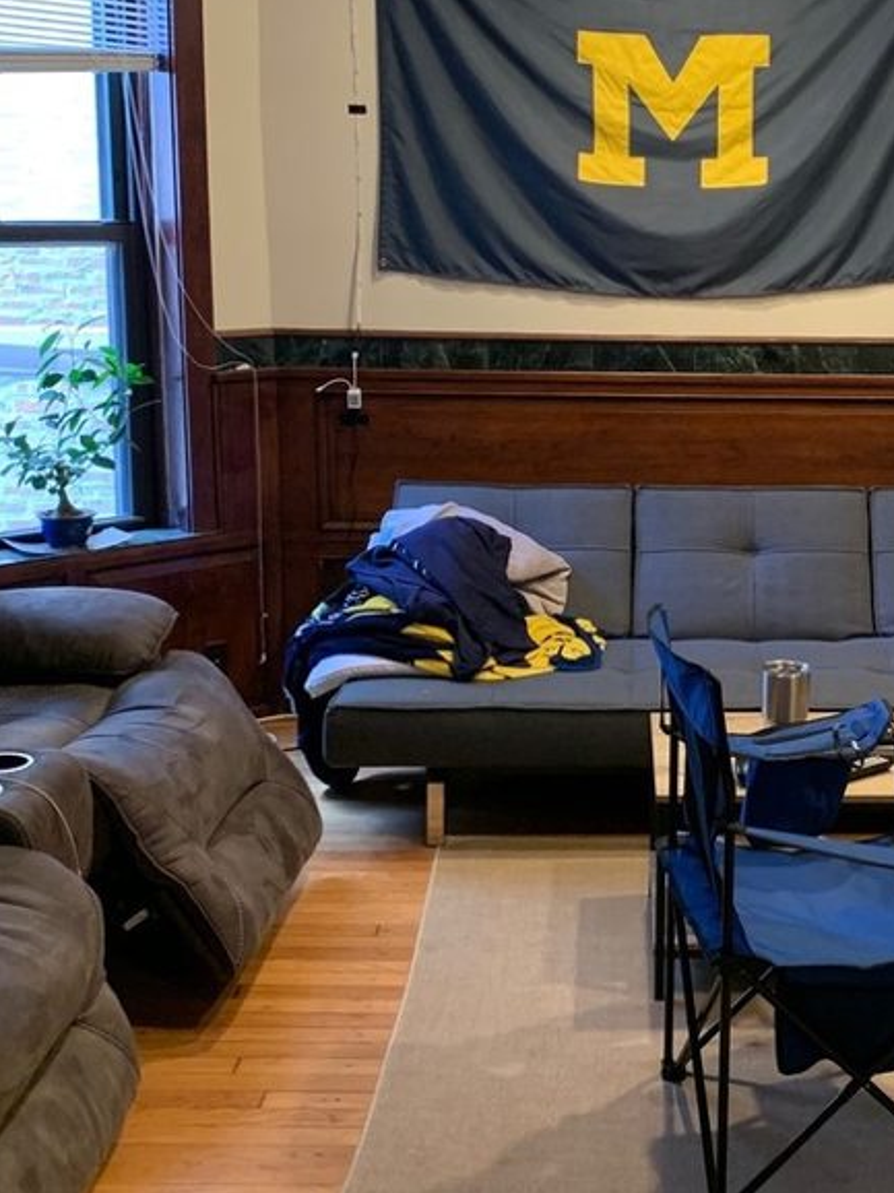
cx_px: 706
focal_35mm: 48
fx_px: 1654
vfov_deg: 39.5
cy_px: 482
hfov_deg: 29.6
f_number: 1.8
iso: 320
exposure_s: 1/60
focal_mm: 4.25
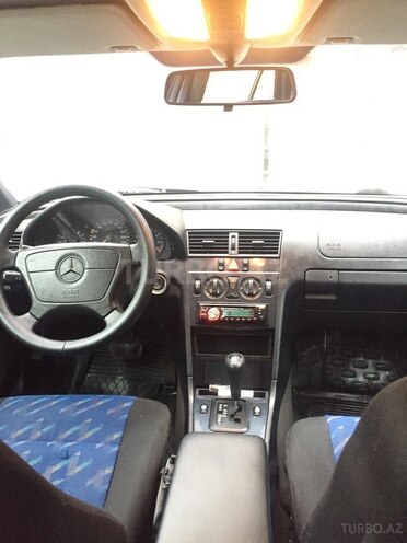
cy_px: 272
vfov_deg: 61.7
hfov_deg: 48.2
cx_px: 204
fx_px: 455
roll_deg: +0.9
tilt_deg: -13.1
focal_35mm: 29
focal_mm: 4.15
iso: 320
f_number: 2.2
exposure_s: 1/17
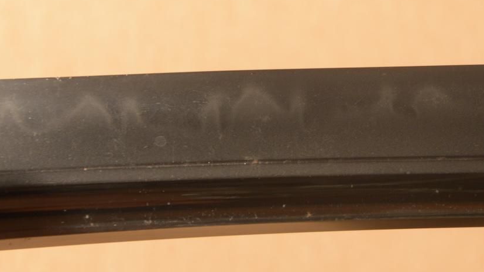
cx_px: 368
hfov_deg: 9.5
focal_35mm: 226
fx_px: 2899
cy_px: 105
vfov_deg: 5.4
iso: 400
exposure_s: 1/1.6
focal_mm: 85
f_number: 11
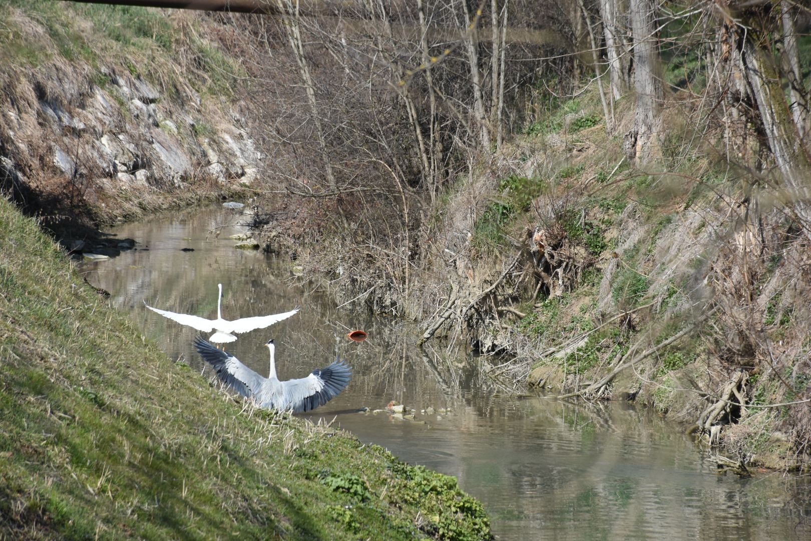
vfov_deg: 6.5
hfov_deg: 9.8
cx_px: 406
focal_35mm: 210
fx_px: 4730
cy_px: 270
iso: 400
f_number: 9
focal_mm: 140
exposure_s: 1/800
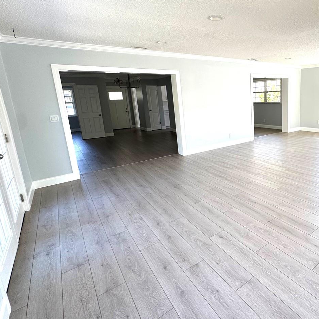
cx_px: 240
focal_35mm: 21
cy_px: 141
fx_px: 219
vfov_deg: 71.9
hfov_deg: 67.5
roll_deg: +2.4
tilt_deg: -10.9
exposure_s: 1/99
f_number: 2.2
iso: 50
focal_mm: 2.22
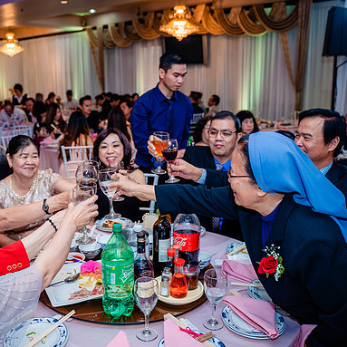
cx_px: 119
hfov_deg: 45.4
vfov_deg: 46.0
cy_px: 174
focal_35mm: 36
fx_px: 408
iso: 800
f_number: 3.5
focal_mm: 28
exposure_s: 1/160
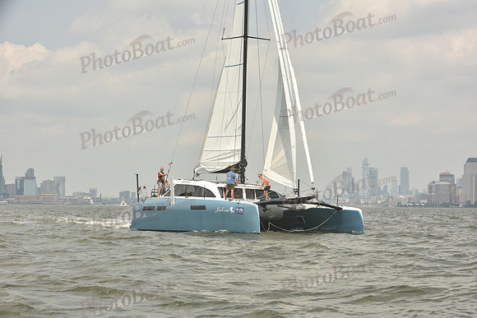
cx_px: 238
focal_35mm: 70
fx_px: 928
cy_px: 159
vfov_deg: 19.5
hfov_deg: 28.8
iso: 250
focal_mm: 70
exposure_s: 1/800
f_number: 9
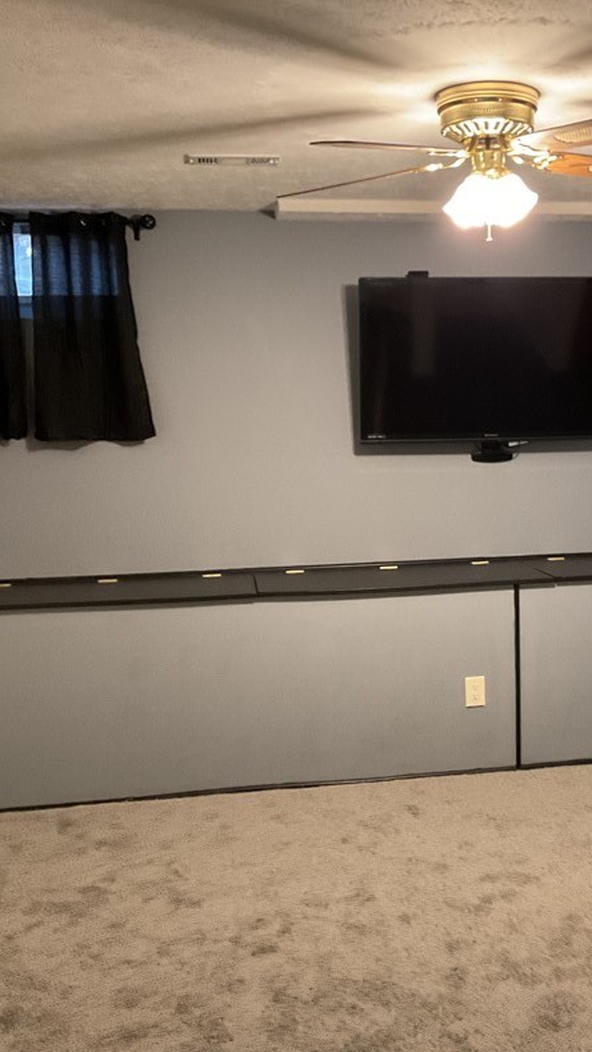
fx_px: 1144
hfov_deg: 28.7
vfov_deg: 49.3
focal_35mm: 41
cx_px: 425
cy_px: 597
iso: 250
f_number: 1.8
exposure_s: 1/60
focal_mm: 3
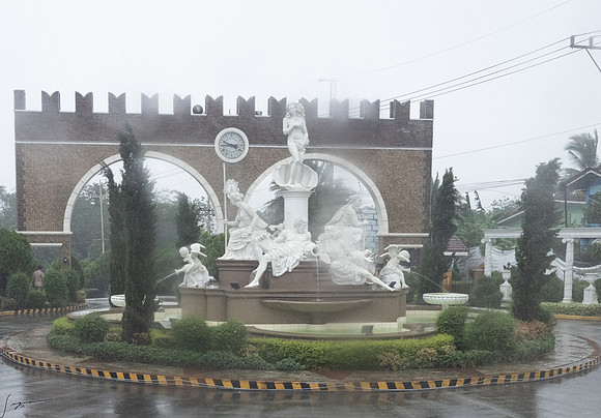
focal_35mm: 49
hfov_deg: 39.6
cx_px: 230
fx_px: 829
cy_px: 337
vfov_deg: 27.7
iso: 4500
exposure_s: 1/640
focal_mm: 24
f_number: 5.6
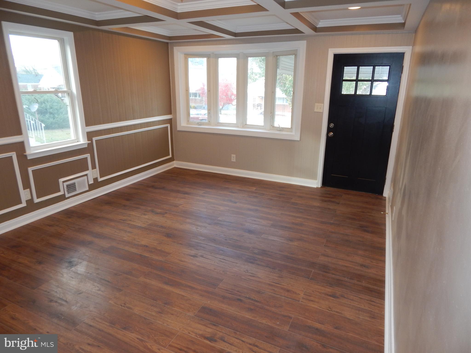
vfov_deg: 61.1
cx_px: 236
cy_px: 176
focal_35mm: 22
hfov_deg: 76.4
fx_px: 299
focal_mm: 4
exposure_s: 1/30
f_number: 3
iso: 140
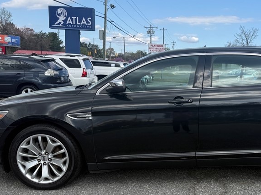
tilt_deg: -10.9
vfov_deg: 33.2
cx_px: 188
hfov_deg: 42.8
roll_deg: -2.7
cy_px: 133
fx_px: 324
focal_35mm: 43
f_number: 1.78
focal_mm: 6.76
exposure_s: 1/2445
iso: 80
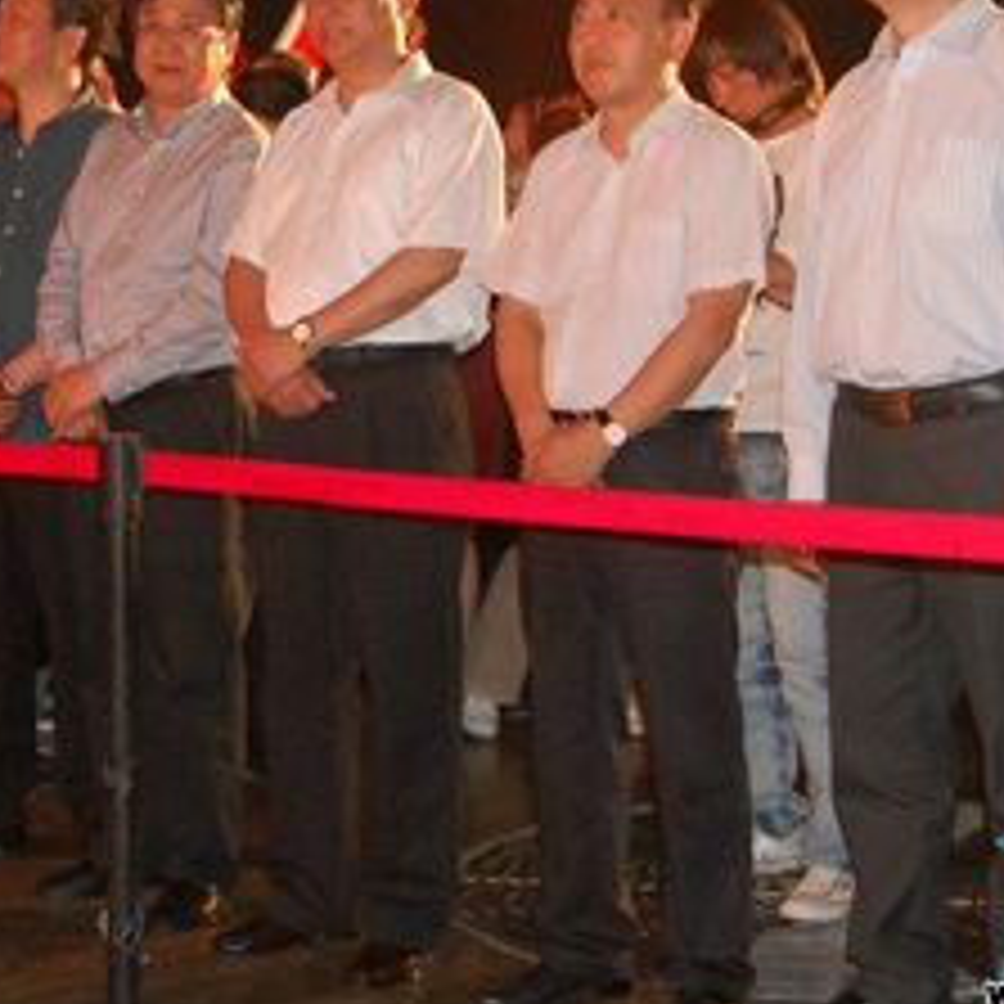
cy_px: 281
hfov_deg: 27.3
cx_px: 441
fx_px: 2067
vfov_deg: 27.0
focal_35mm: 63
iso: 1600
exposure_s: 1/60
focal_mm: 22
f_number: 5
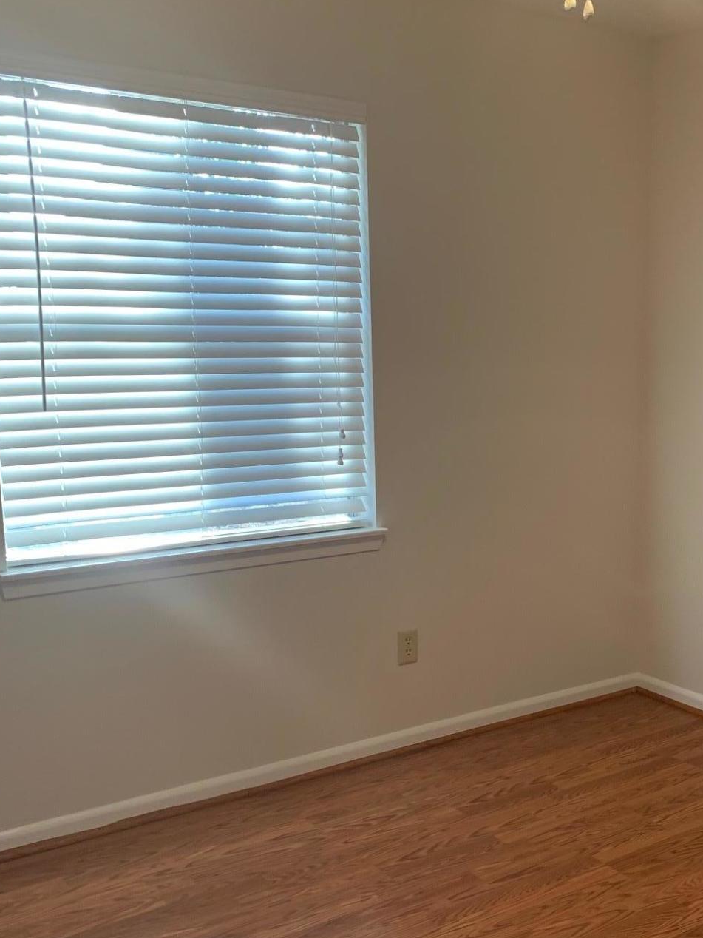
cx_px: 543
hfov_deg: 34.3
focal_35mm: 41
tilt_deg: -8.8
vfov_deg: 45.6
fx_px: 1110
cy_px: 557
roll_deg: -0.9
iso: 80
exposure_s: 1/60
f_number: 1.8
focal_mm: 4.25
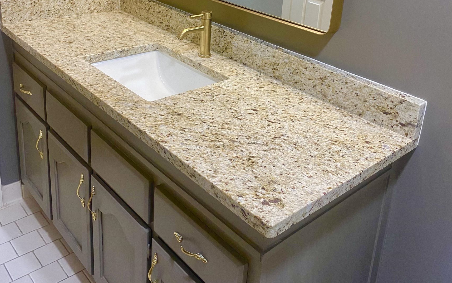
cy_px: 39
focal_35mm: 37
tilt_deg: -19.0
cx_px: 225
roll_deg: -4.0
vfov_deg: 33.0
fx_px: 456
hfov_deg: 52.7
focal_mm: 4.25
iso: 125
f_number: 1.8
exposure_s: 1/60
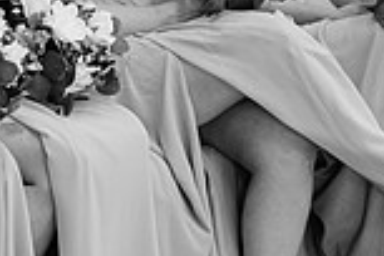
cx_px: 5
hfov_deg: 5.1
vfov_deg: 3.4
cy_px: -78
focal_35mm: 404
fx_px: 4309
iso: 1000
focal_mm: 102
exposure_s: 1/250
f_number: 2.8
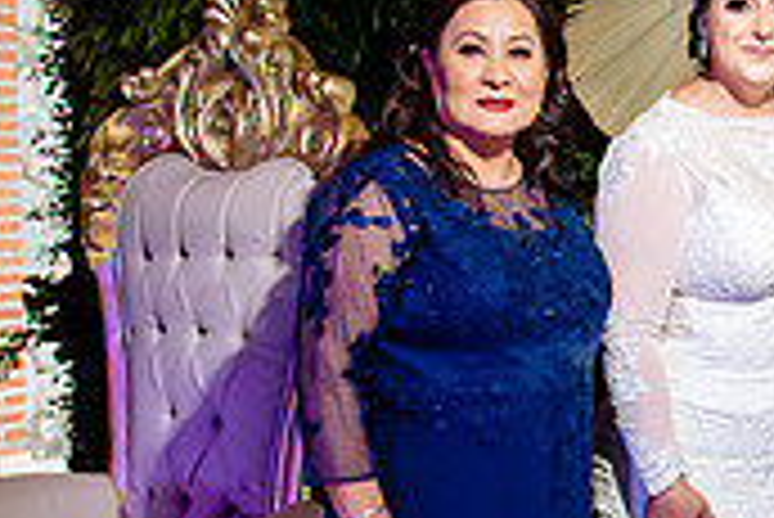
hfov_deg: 22.9
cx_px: 936
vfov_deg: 16.8
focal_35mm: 81
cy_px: 345
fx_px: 1743
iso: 2000
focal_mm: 24
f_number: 7.1
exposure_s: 1/100
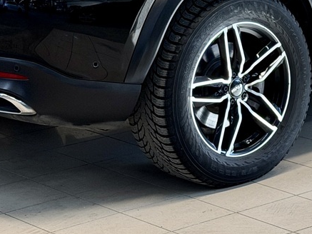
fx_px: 1424
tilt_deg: -5.6
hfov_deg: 12.4
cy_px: -87
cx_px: 267
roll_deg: +0.5
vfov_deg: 9.2
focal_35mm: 158
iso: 100
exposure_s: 1/100
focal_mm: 6.76
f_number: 1.78
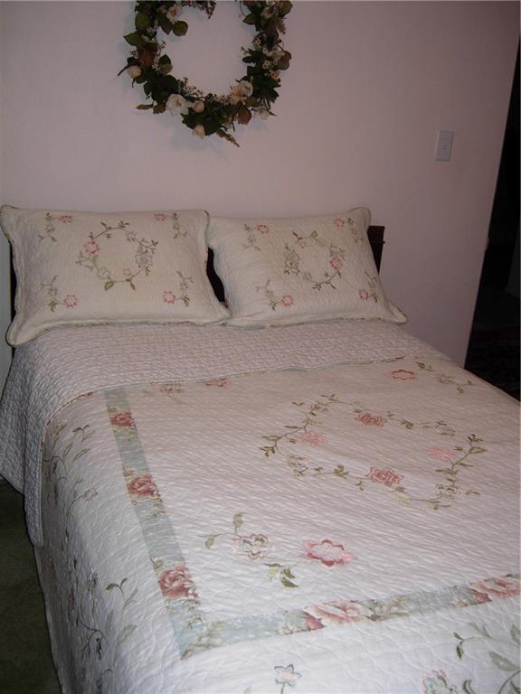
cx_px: 260
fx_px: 722
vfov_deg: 51.4
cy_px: 347
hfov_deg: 39.7
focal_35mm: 36
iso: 50
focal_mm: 7.5
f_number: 2.7
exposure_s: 1/45.2
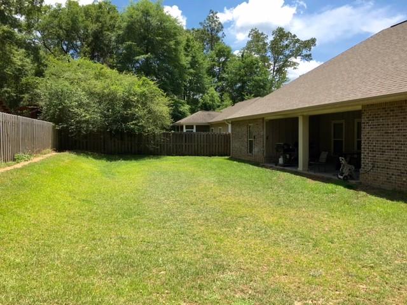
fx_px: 341
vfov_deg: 48.2
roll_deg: +0.0
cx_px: 204
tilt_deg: -2.3
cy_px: 152
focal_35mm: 29
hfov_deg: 61.7
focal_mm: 4.15
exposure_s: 1/1221
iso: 25
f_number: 2.2
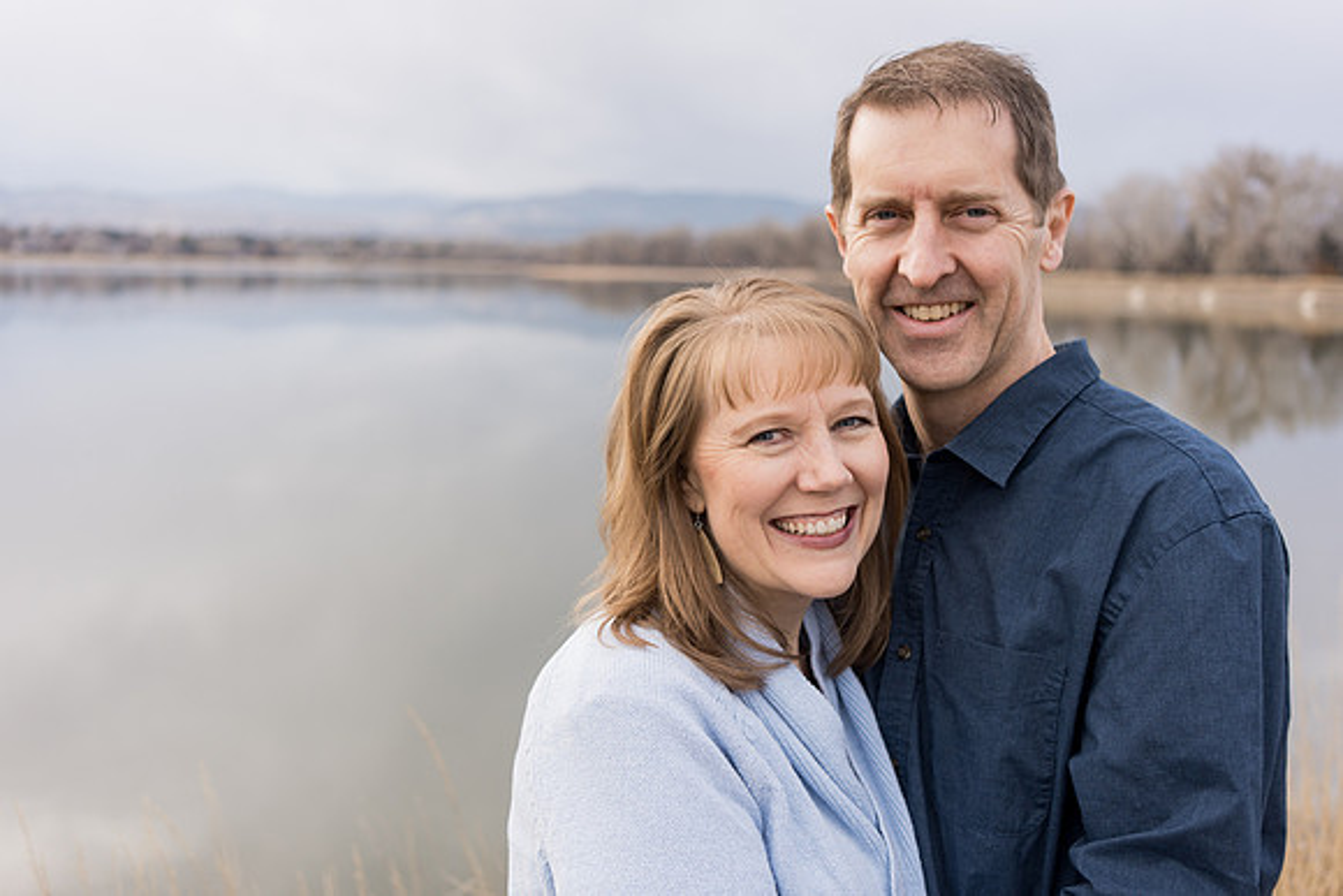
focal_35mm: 35
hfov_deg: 54.4
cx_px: 672
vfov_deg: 37.9
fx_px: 1306
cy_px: 448
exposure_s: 1/320
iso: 200
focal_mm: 35
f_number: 2.8
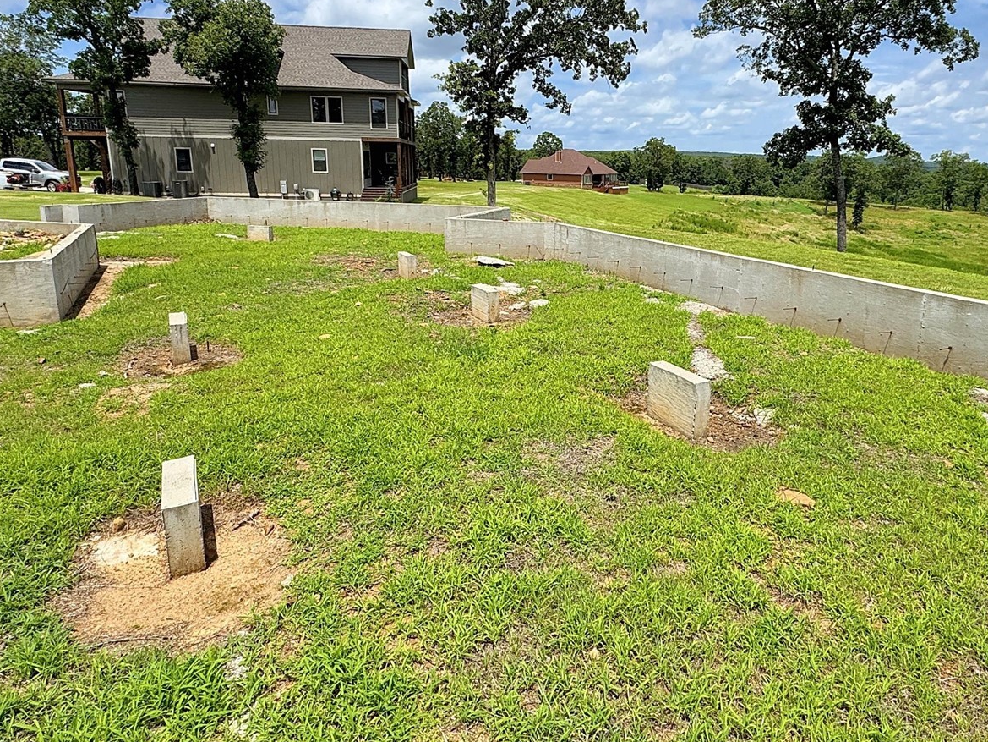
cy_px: 289
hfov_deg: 73.4
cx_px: 576
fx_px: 657
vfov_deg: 58.3
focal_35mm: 23
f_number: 2.2
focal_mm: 2.2
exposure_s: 1/2494
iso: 50
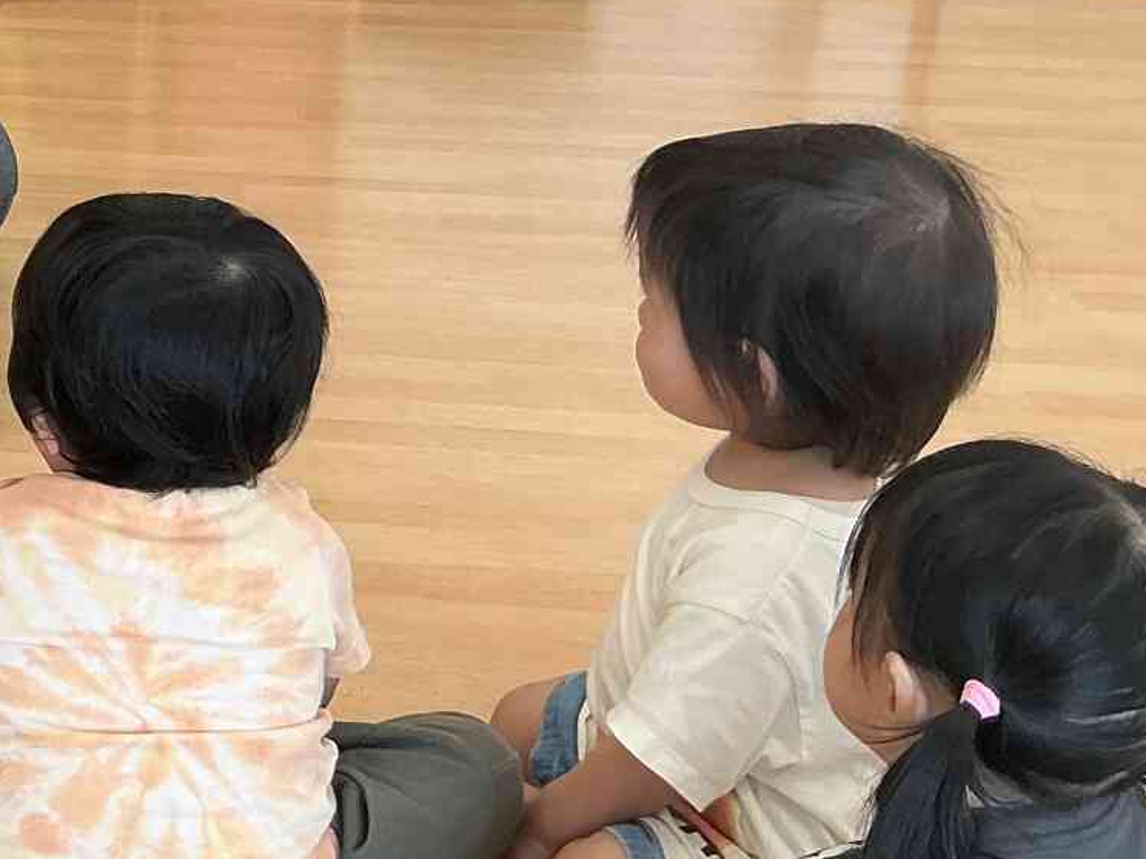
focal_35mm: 78
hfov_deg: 22.6
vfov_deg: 18.7
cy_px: 179
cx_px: -310
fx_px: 2582
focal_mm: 3
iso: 32
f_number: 1.8
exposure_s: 1/120
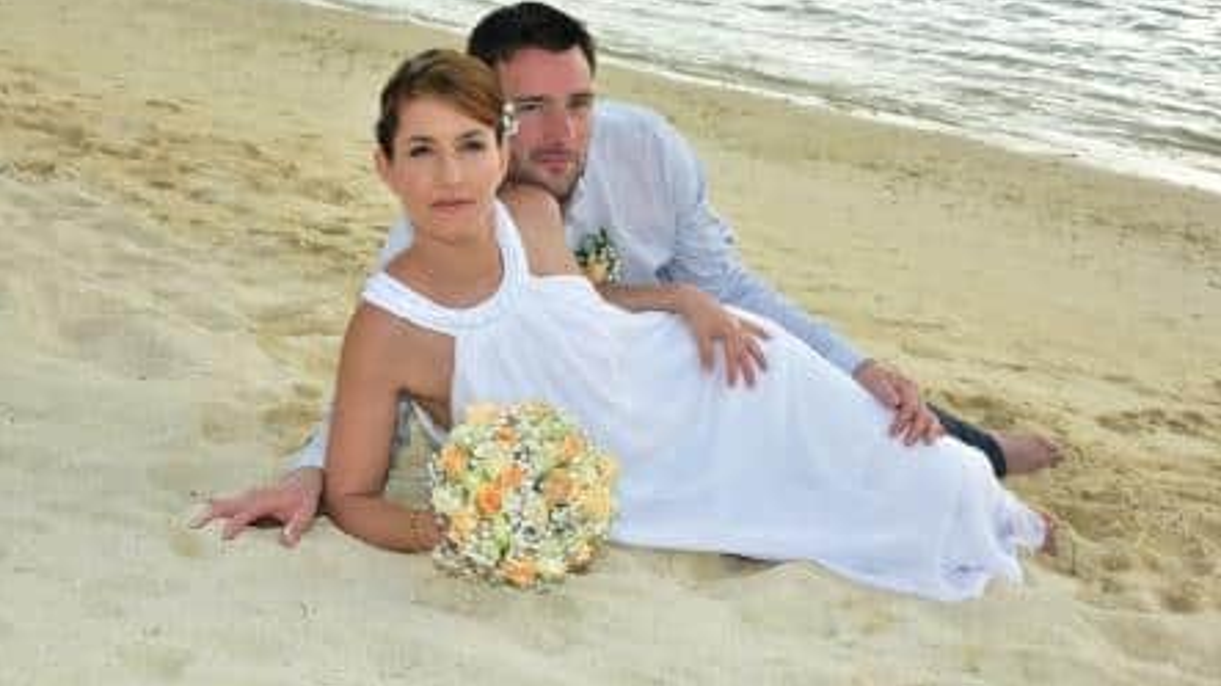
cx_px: 609
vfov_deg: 17.2
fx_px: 2266
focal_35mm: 70
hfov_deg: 30.2
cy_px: 307
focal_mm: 66
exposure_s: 1/100
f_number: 11
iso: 160
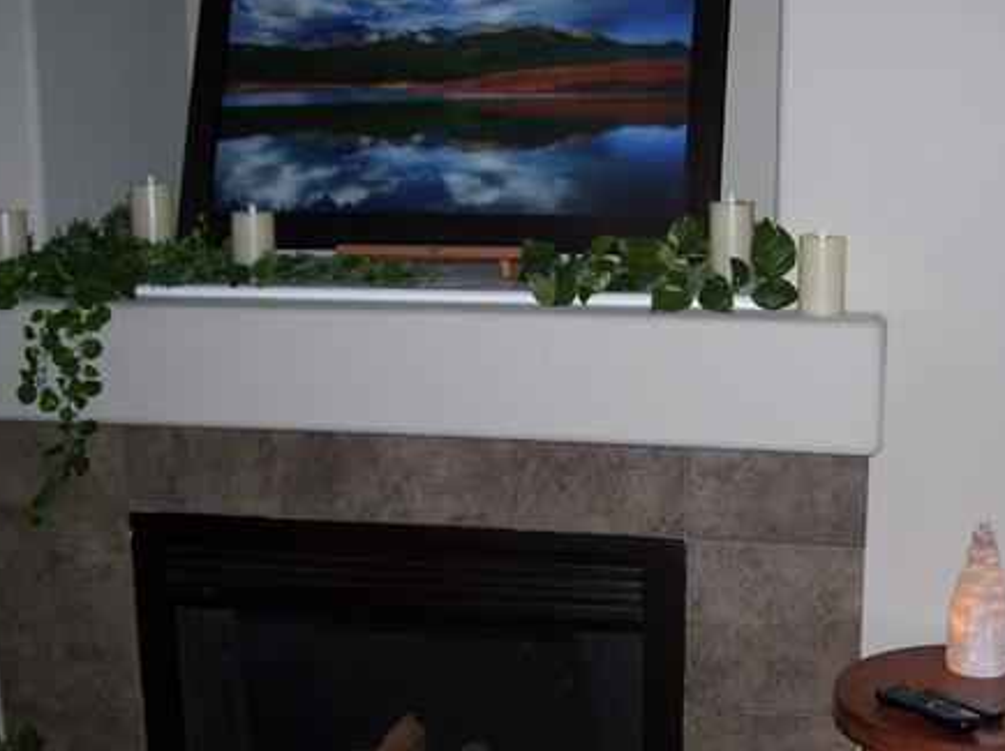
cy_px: 456
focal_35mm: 53
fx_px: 1537
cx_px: 665
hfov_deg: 35.9
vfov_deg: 27.4
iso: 80
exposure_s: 1/60
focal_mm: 6
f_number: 2.7
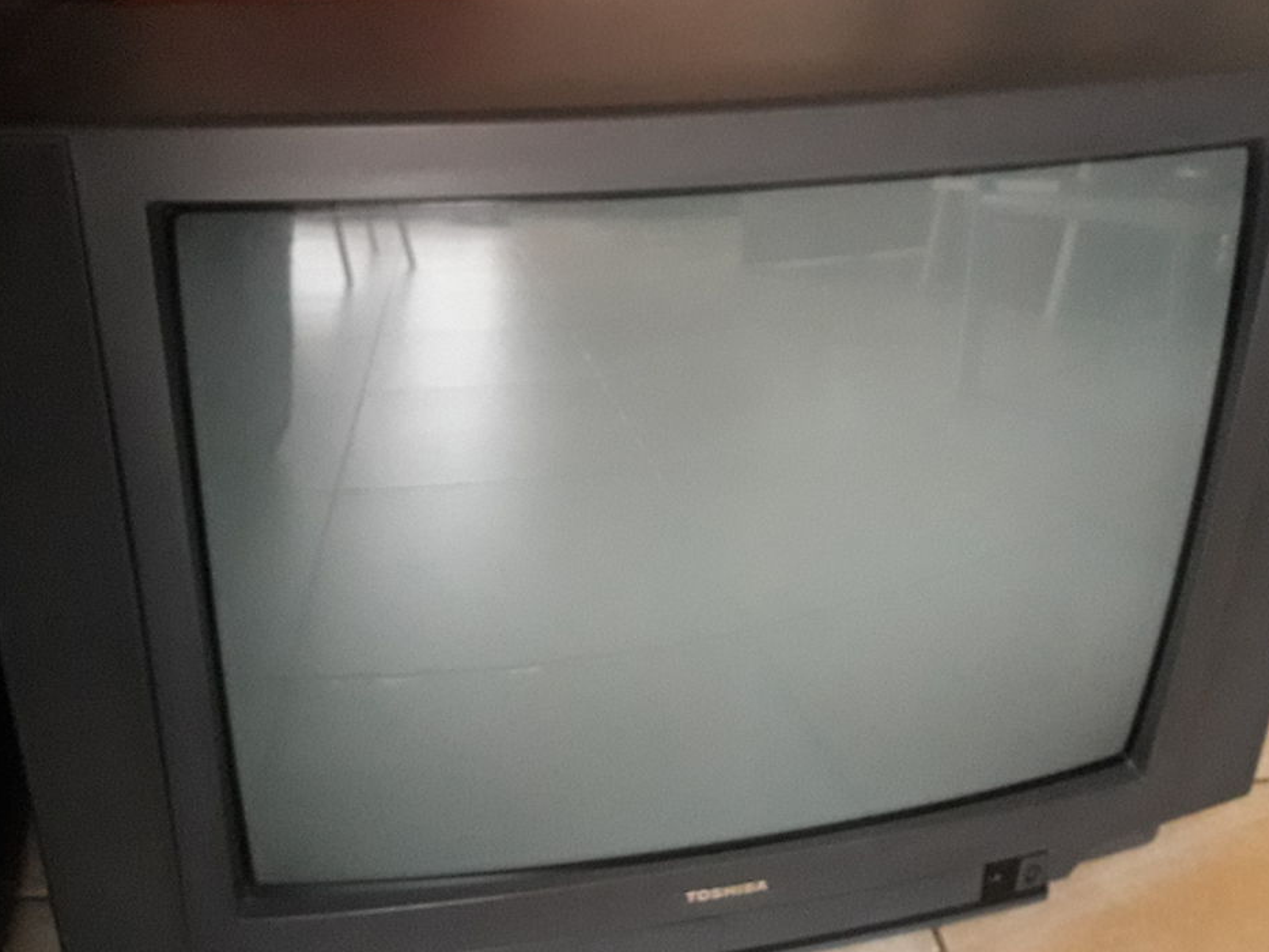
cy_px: 472
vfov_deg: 46.8
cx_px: 664
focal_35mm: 30
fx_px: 1100
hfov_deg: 59.9
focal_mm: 3.7
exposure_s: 1/17
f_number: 1.9
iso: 400
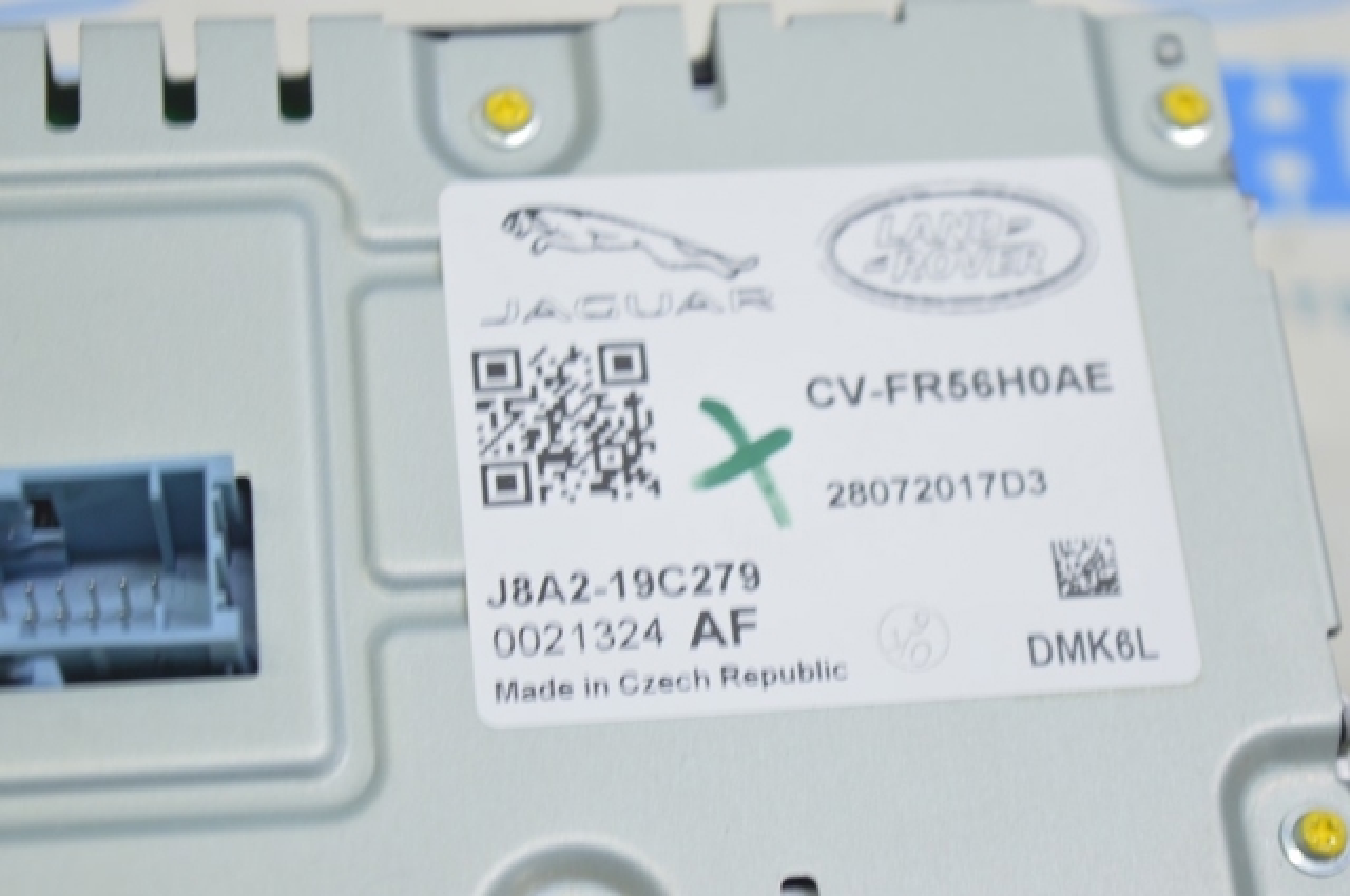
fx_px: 3090
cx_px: 675
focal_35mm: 82
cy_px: 448
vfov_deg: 16.5
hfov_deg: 24.6
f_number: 5.6
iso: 400
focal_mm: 55
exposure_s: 1/20
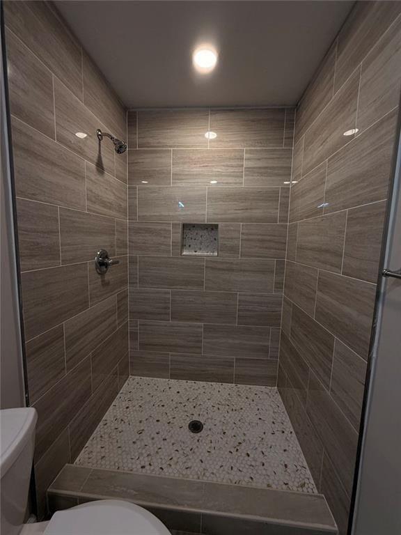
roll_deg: -1.9
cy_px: 268
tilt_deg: -6.3
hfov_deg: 85.7
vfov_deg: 102.1
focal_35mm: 14
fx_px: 216
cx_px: 200
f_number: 2.2
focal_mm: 2.22
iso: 125
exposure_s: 1/120
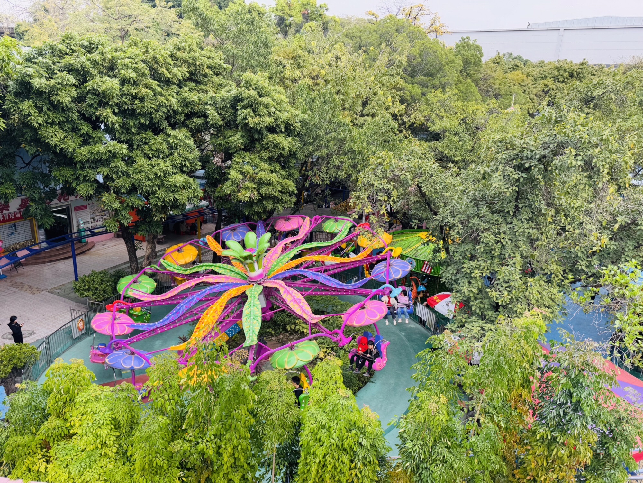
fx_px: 446
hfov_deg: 71.6
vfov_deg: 56.9
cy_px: 242
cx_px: 322
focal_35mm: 24
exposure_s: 1/241
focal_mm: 6.76
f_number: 1.78
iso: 64
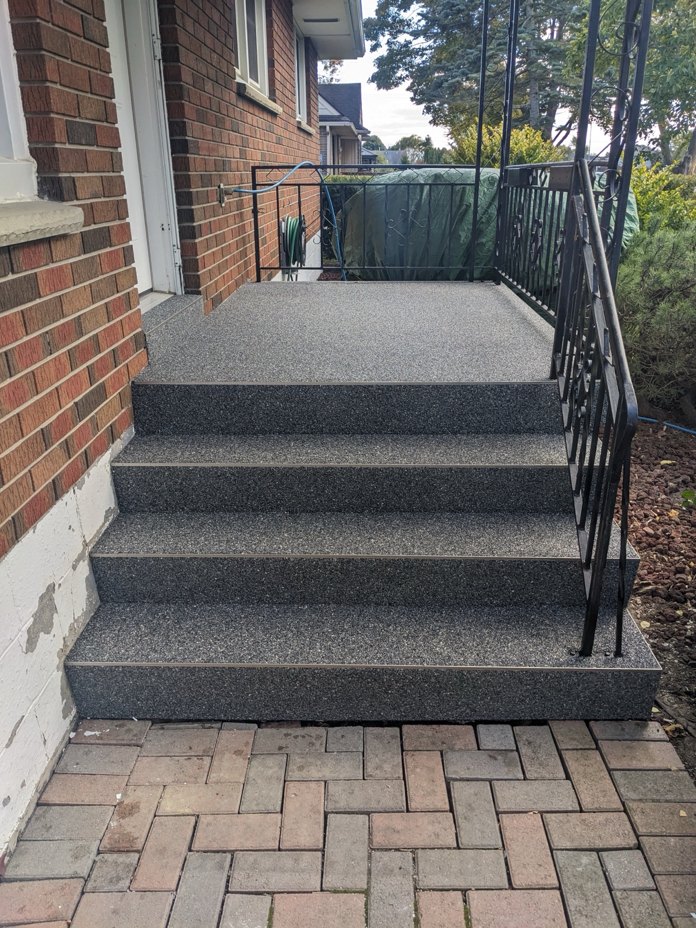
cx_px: 348
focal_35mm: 27
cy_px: 464
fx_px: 724
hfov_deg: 51.4
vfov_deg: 65.3
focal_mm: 4.38
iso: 29
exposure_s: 1/331
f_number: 1.73
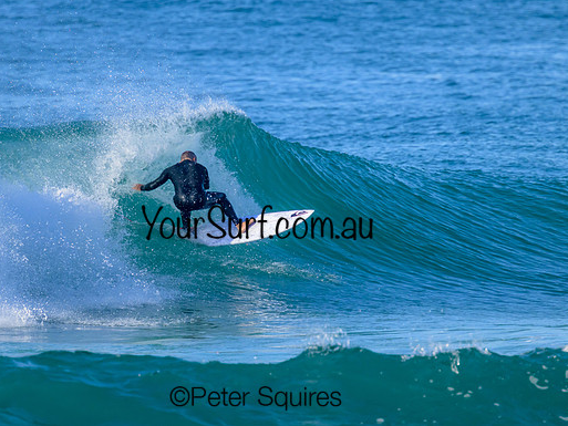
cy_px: 213
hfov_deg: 2.2
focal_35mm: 896
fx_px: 14706
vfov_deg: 1.7
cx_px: 256
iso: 2000
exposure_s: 1/2000
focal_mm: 800
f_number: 11
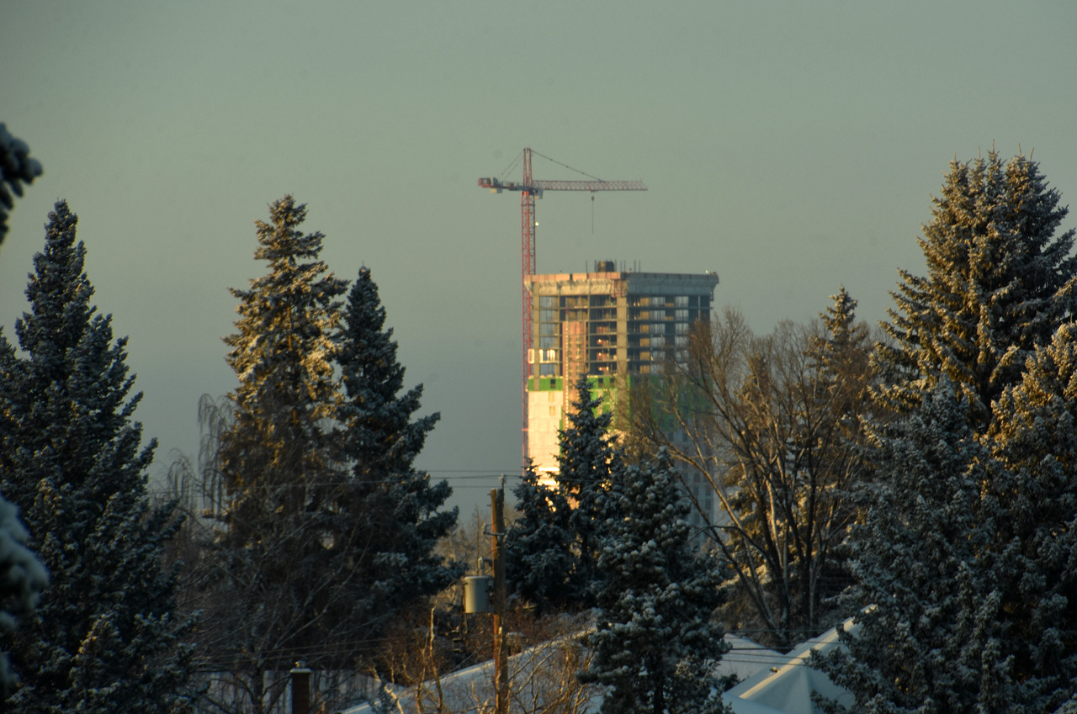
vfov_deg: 3.4
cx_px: 538
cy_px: 357
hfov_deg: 5.1
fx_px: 12096
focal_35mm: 405
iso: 200
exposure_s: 1/125
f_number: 13
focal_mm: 270
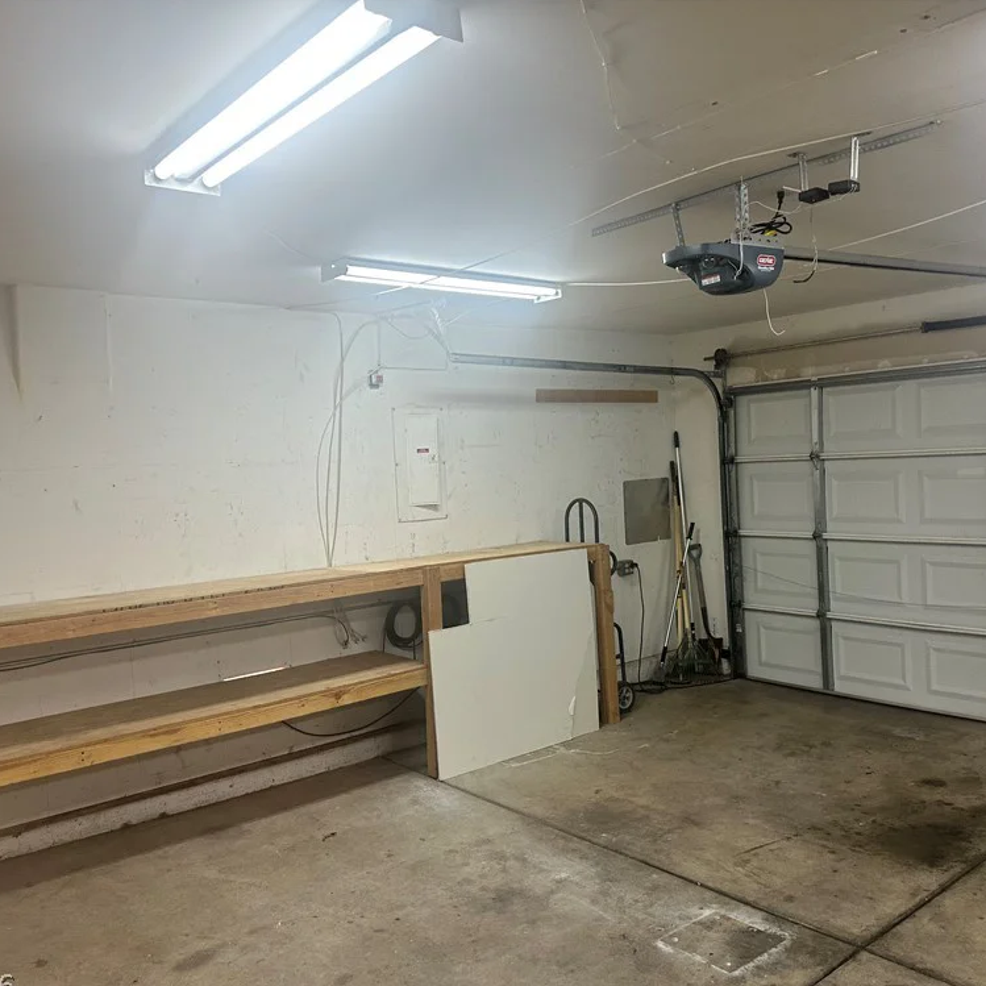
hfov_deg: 55.5
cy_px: 502
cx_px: 545
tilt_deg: -2.2
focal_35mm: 29
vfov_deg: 55.6
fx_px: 935
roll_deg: +3.1
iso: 160
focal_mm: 6.86
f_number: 1.78
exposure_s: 1/60
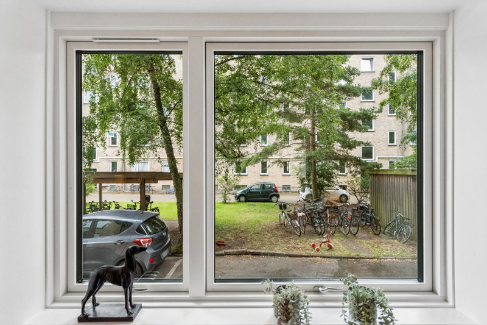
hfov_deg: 86.9
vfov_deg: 64.5
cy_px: 162
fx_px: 257
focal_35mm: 19
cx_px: 244
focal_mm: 19
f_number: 13
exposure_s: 1/125
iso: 2800
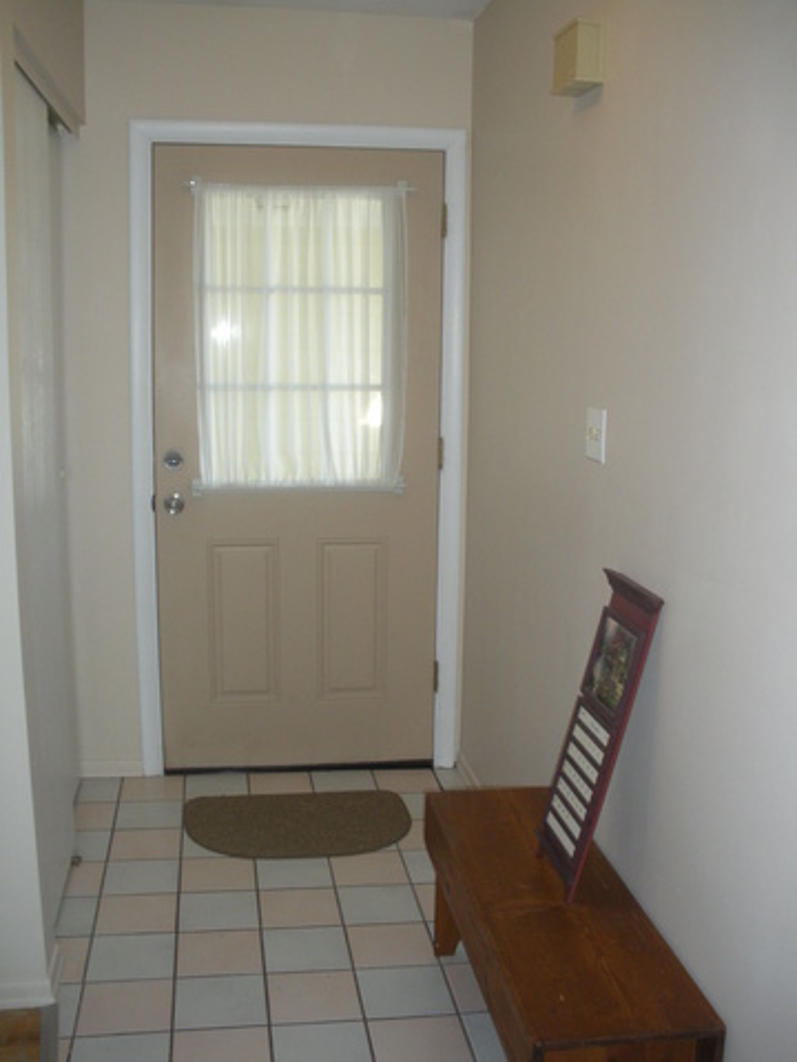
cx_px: 398
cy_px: 531
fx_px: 1105
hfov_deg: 39.7
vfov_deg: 51.4
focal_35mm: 36
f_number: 3.5
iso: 212
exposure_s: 1/61.8
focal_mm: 6.3
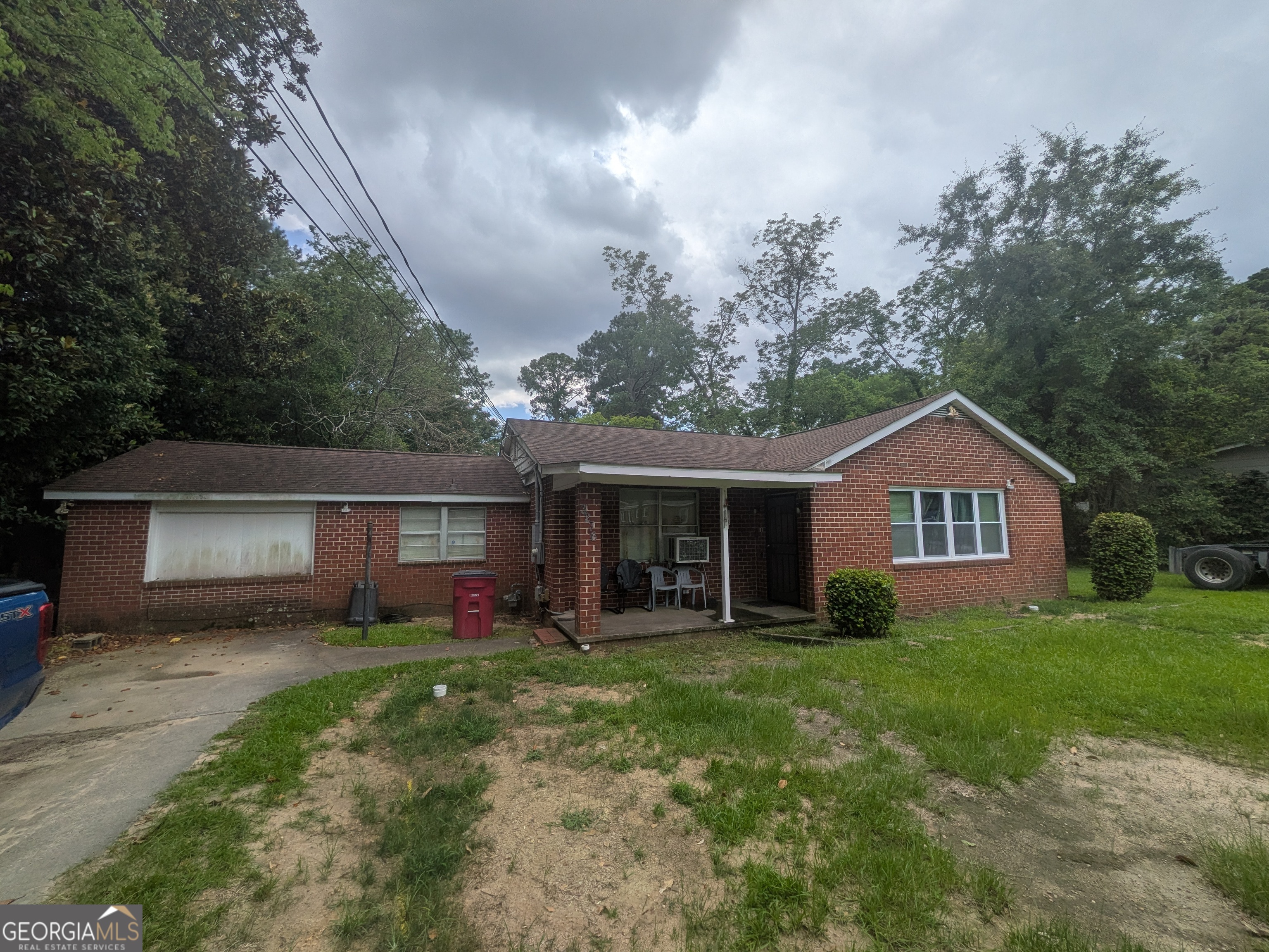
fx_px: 513
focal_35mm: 14
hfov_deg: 102.1
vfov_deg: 85.7
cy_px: 476
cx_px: 634
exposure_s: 1/1887
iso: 52
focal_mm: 1.83
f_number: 2.2
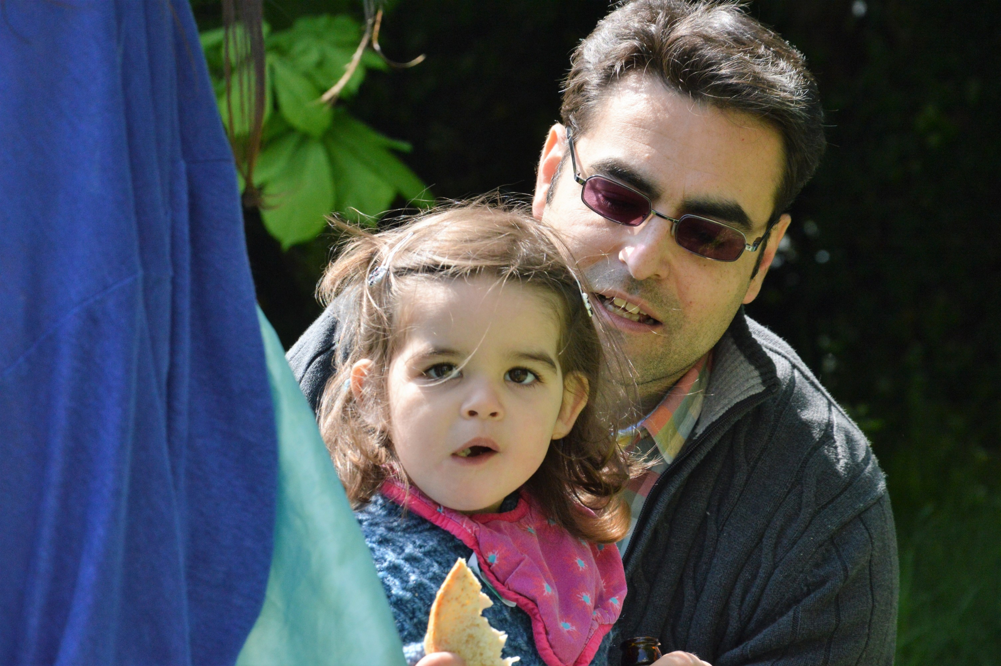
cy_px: 333
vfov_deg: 8.7
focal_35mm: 158
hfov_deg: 13.1
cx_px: 500
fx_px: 4376
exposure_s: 1/800
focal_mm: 105
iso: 800
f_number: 9
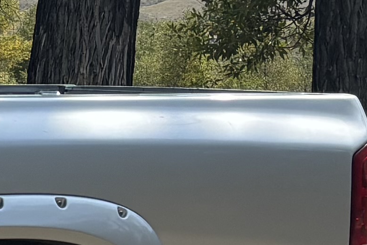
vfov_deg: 6.9
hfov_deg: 8.8
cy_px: 150
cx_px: -670
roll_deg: -2.1
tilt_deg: -3.3
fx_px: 2018
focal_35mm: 198
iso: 50
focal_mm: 5.96
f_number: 1.6
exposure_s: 1/2639
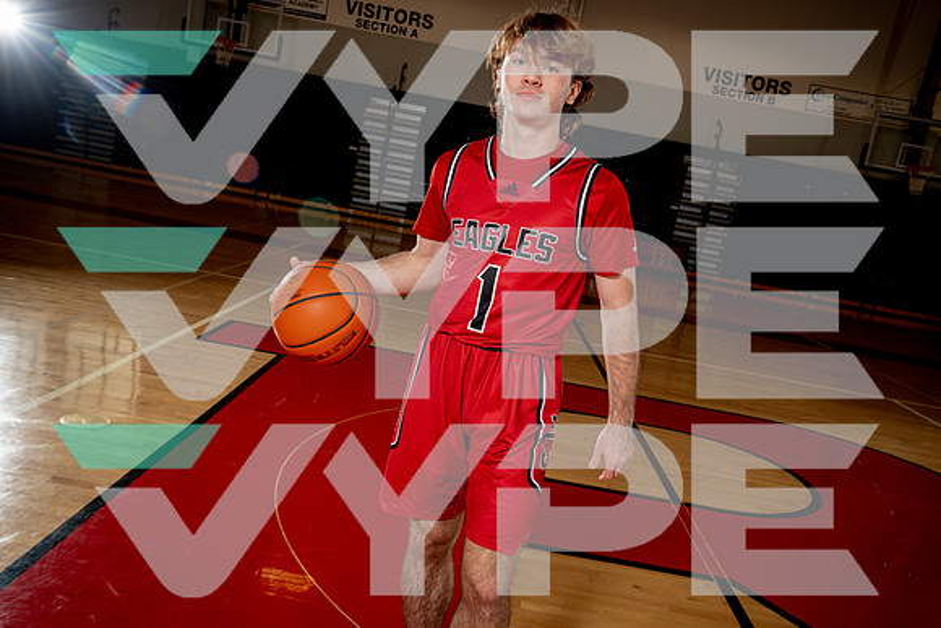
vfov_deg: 40.0
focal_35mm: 33
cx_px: 470
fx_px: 863
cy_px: 314
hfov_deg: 57.2
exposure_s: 1/250
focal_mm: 33
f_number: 8
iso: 400
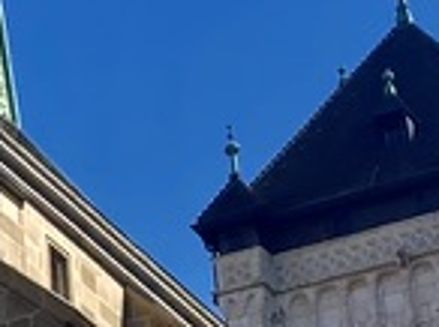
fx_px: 2494
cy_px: 639
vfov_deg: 7.3
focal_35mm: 197
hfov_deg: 9.4
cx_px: -457
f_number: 1.8
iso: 25
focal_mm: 3.99
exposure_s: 1/2315
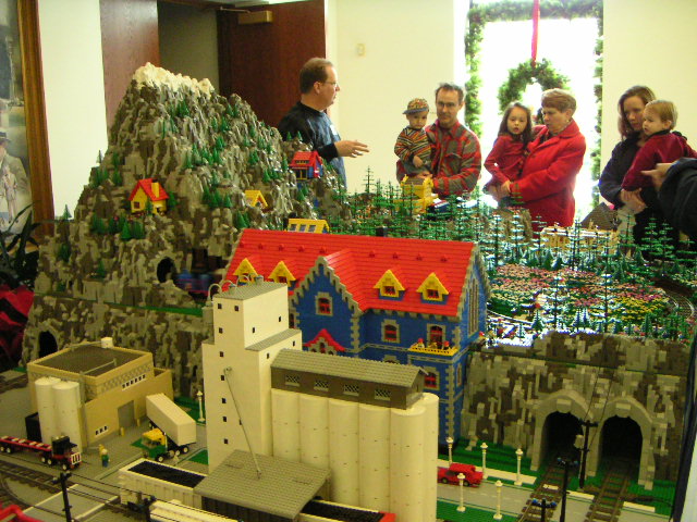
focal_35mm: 37
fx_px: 745
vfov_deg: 38.7
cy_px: 261
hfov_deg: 50.1
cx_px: 348
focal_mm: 4.8
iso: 400
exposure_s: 1/30
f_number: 2.8
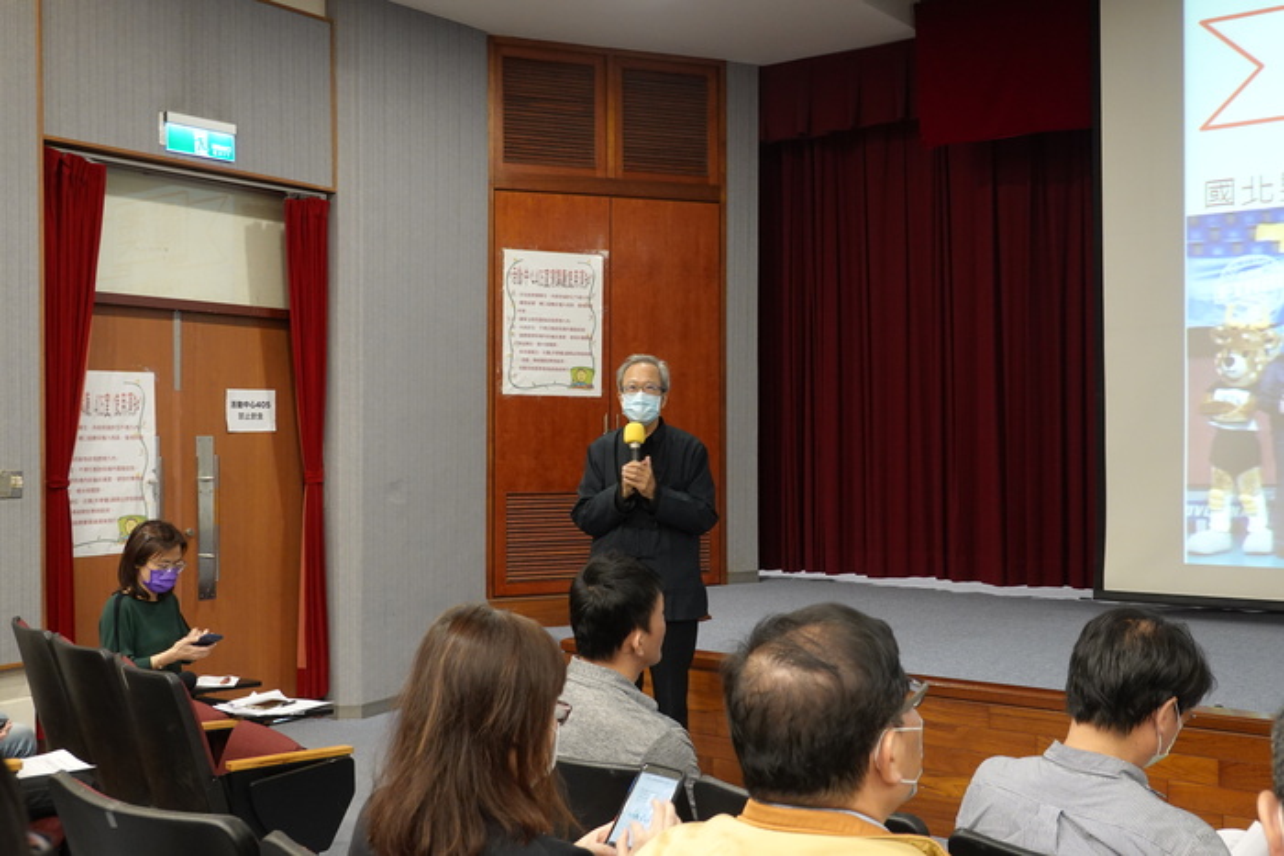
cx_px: 642
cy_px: 428
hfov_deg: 50.7
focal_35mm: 38
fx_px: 1356
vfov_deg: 35.1
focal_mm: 14.12
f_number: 3.5
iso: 800
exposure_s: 1/15
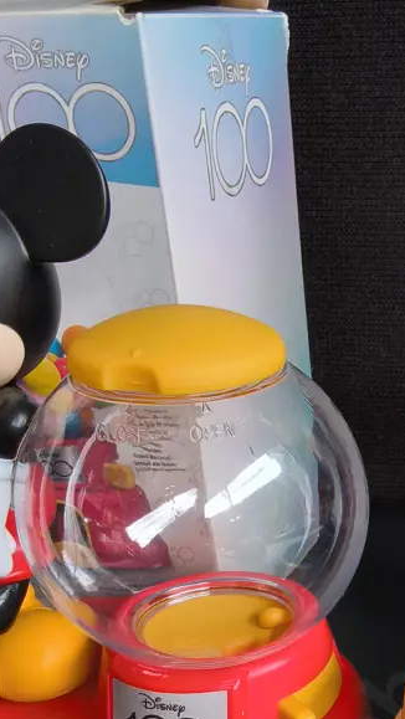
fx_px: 992
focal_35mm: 52
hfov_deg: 21.6
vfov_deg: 37.9
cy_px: 606
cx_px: 473
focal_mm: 2.87
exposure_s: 1/120
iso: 40
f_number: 2
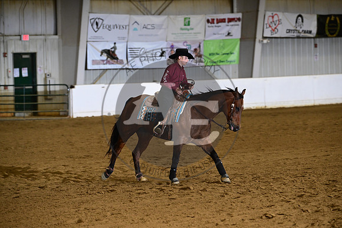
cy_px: 114
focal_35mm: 200
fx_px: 1900
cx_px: 171
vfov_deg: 6.9
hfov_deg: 10.3
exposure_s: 1/200
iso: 2500
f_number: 4.5
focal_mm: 200
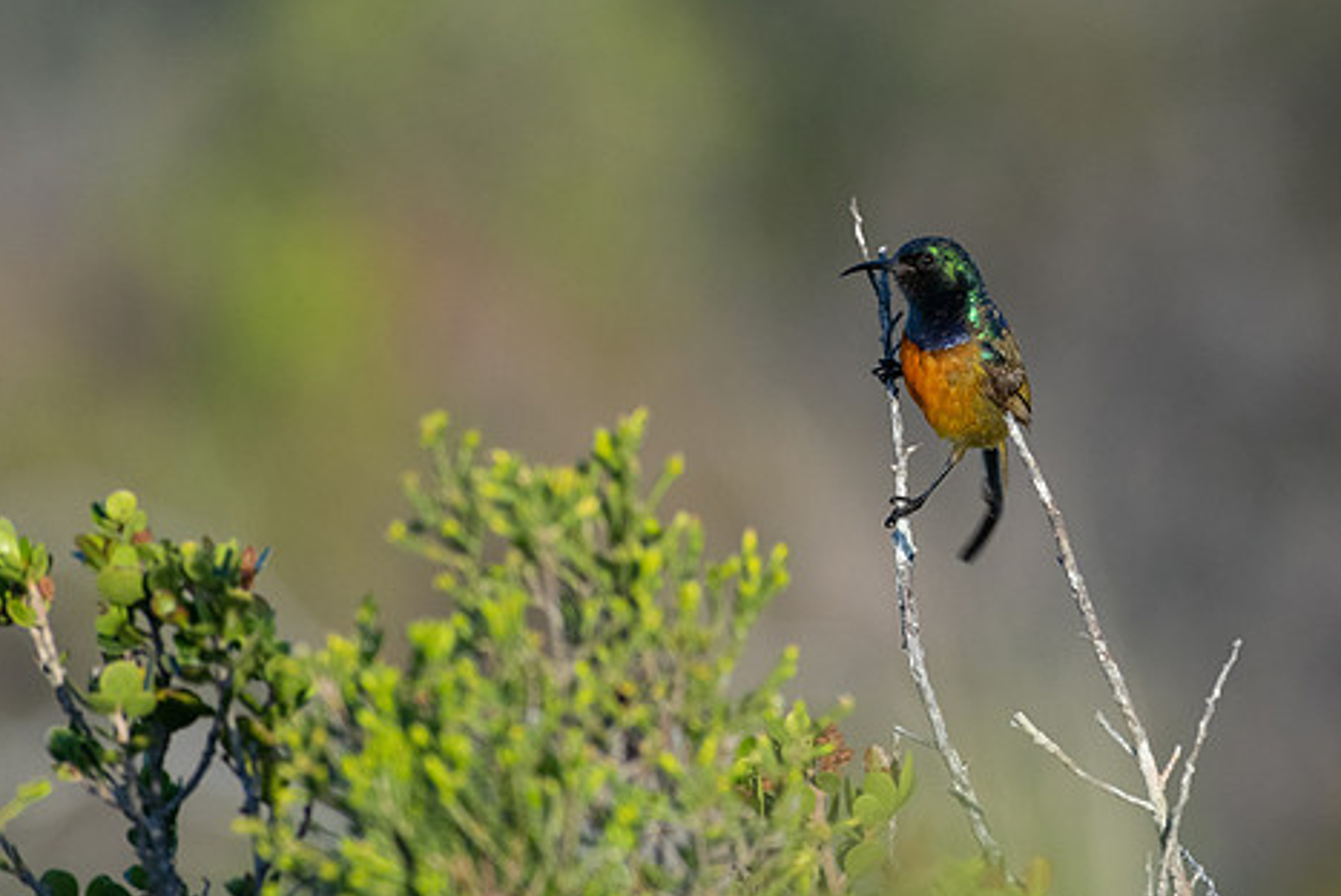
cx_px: 1125
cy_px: 210
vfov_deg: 1.2
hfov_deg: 1.9
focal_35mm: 1104
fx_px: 41148
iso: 800
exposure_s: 1/1000
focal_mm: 600
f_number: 9
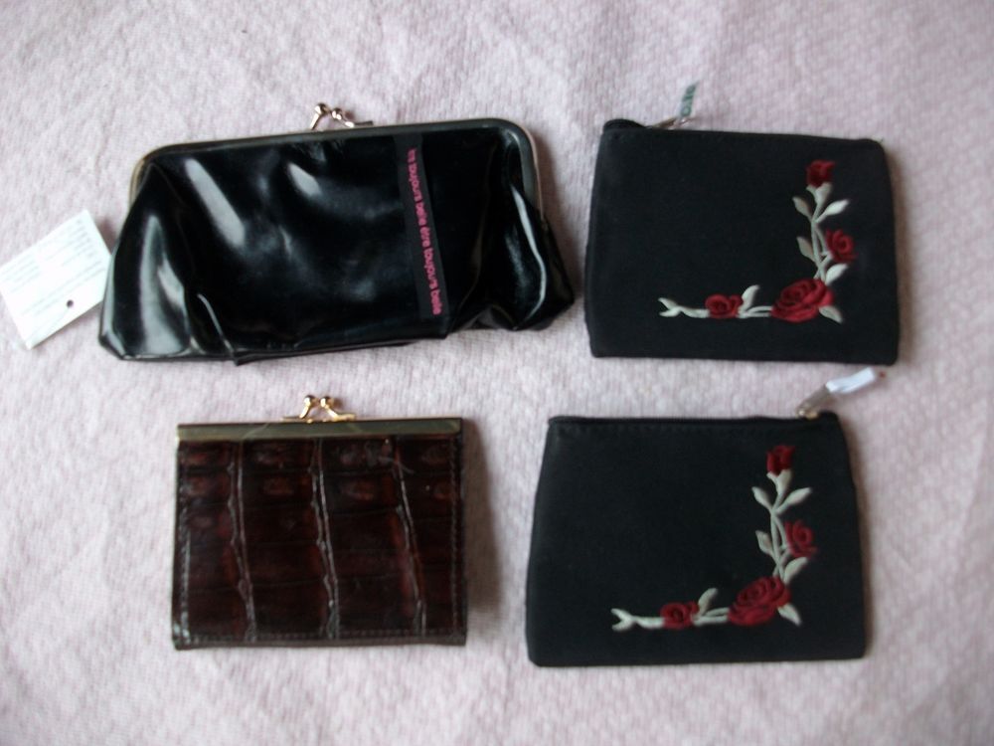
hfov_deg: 56.8
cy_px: 373
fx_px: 919
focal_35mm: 32
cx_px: 497
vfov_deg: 44.2
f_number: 2.9
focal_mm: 5.7
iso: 100
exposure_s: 1/40
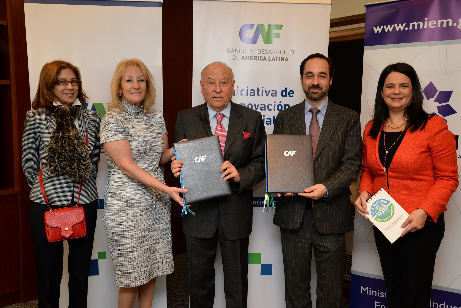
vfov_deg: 38.9
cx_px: 230
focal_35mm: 34
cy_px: 154
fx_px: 435
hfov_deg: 55.8
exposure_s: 1/125
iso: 800
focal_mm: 34
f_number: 4.5
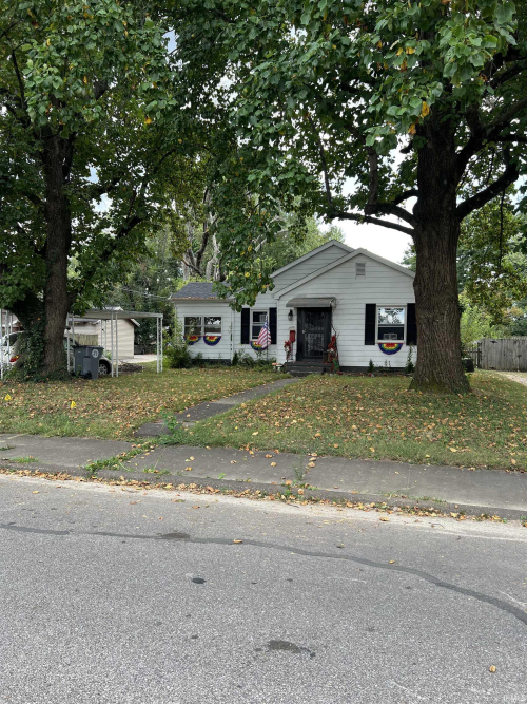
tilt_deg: -2.0
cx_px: 264
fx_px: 528
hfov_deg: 53.0
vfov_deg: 67.3
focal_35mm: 26
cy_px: 352
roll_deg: -0.7
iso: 50
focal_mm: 5.7
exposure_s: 1/422
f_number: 1.5
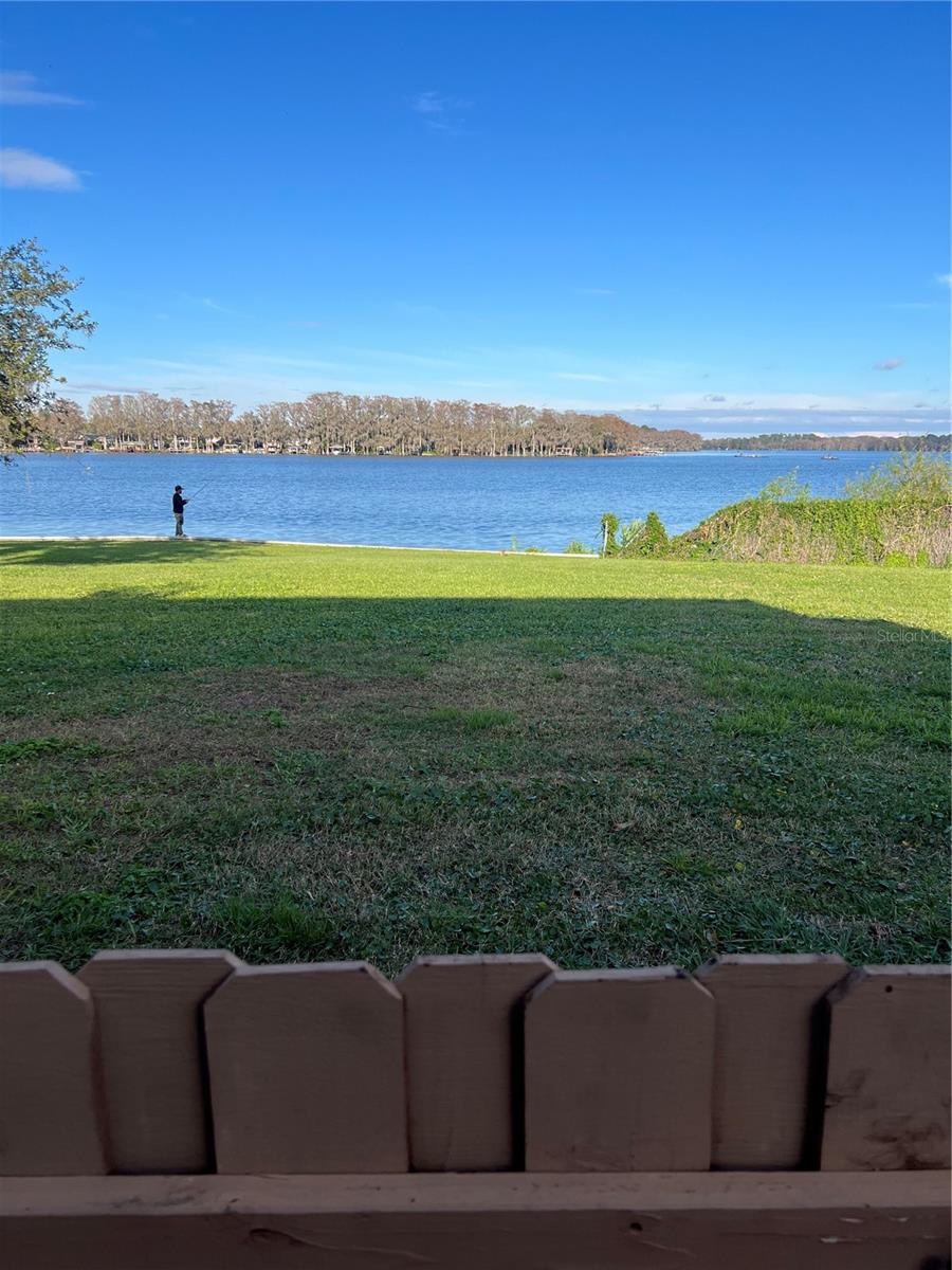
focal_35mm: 26
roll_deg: -0.1
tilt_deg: -11.8
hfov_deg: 53.1
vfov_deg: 67.3
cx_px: 476
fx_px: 953
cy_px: 635
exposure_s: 1/3460
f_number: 1.5
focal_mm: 5.7
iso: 50
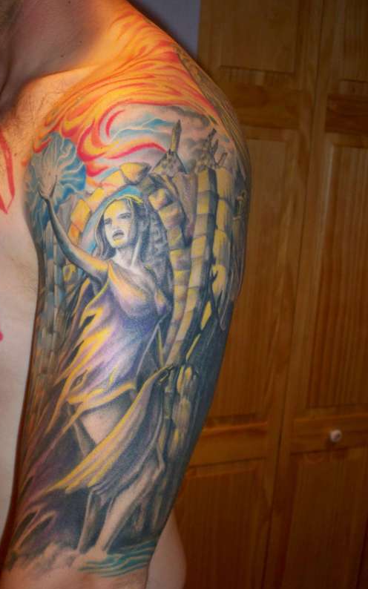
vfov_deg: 42.7
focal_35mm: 47
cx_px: 151
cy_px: 296
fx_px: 754
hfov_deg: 27.4
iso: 200
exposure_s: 1/60
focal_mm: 7.8
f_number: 3.5
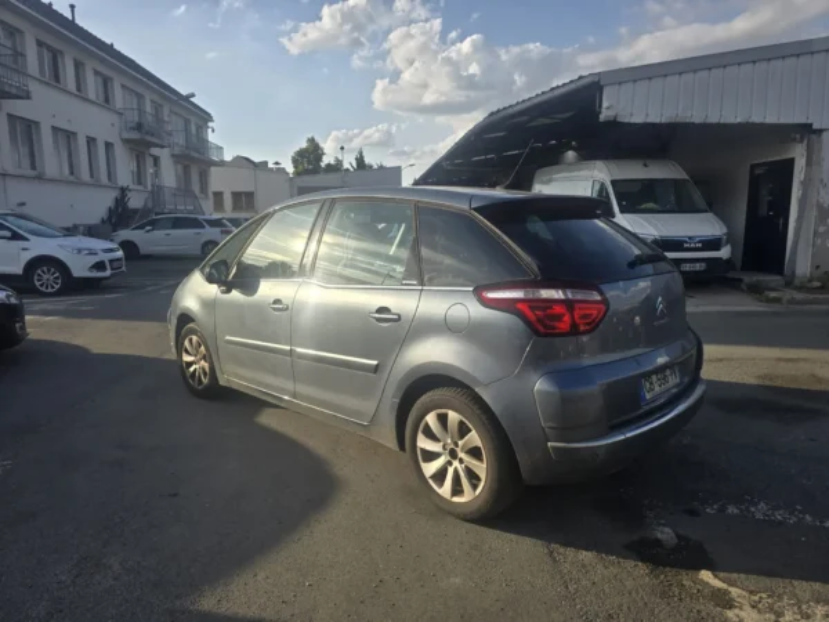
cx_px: 414
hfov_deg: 73.9
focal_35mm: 23
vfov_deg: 58.9
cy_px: 311
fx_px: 551
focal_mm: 6.3
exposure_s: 1/369
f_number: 1.7
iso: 12
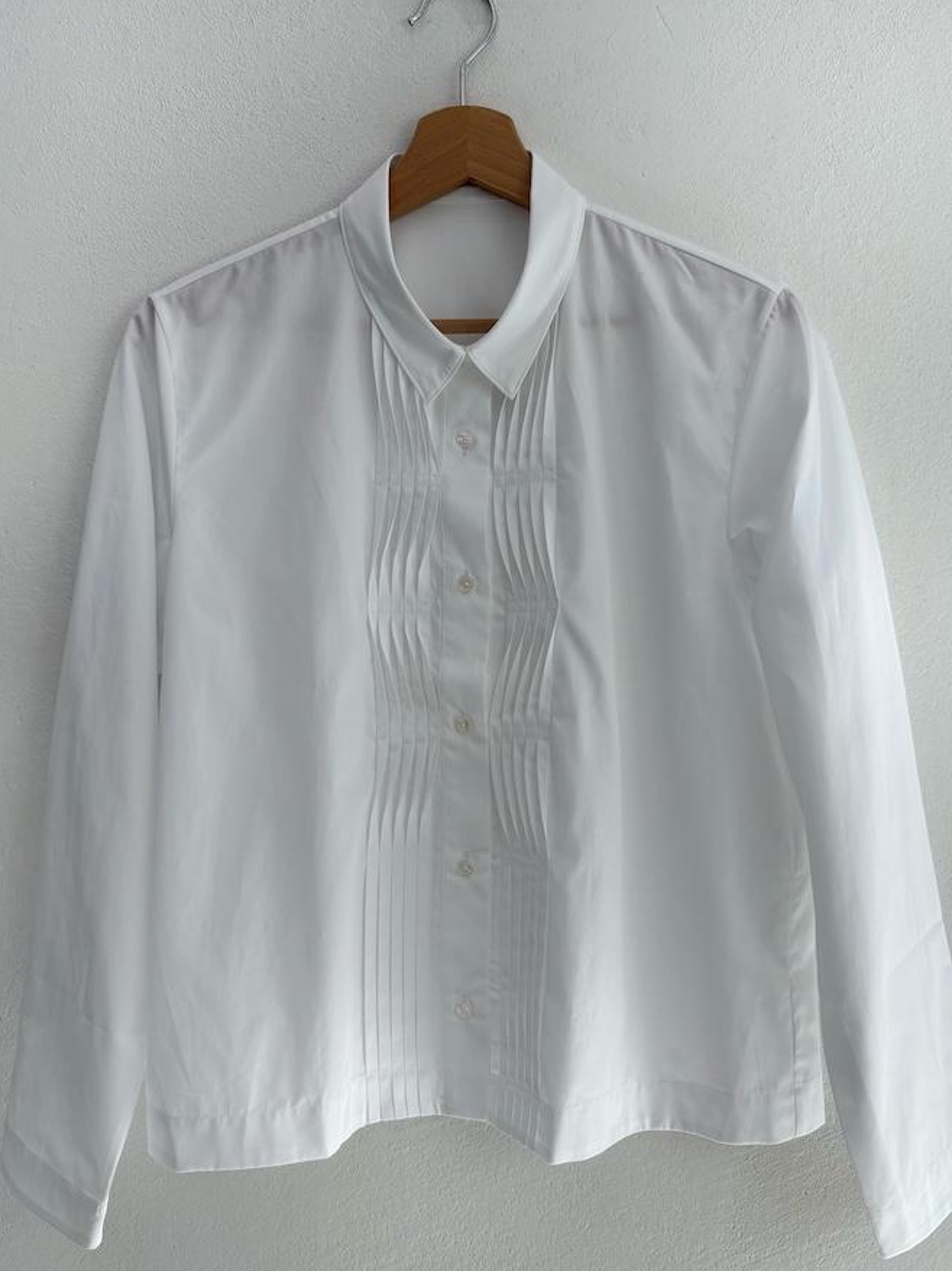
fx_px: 1064
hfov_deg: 48.2
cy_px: 633
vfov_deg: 61.7
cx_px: 476
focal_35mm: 29
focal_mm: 5.96
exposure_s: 1/724
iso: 50
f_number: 1.6
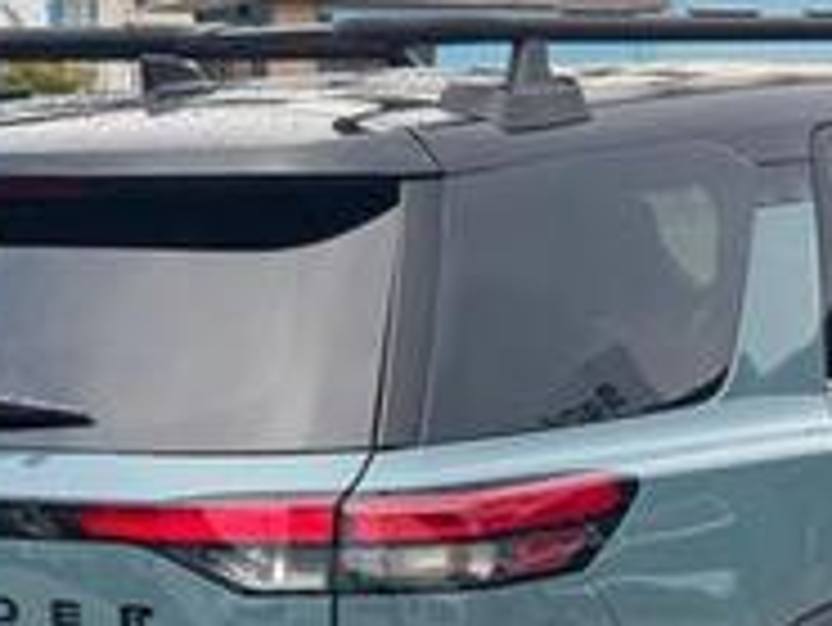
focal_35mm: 131
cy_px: 585
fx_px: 3151
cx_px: 495
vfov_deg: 11.2
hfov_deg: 15.0
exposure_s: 1/588
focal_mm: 6.76
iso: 64
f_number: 1.78
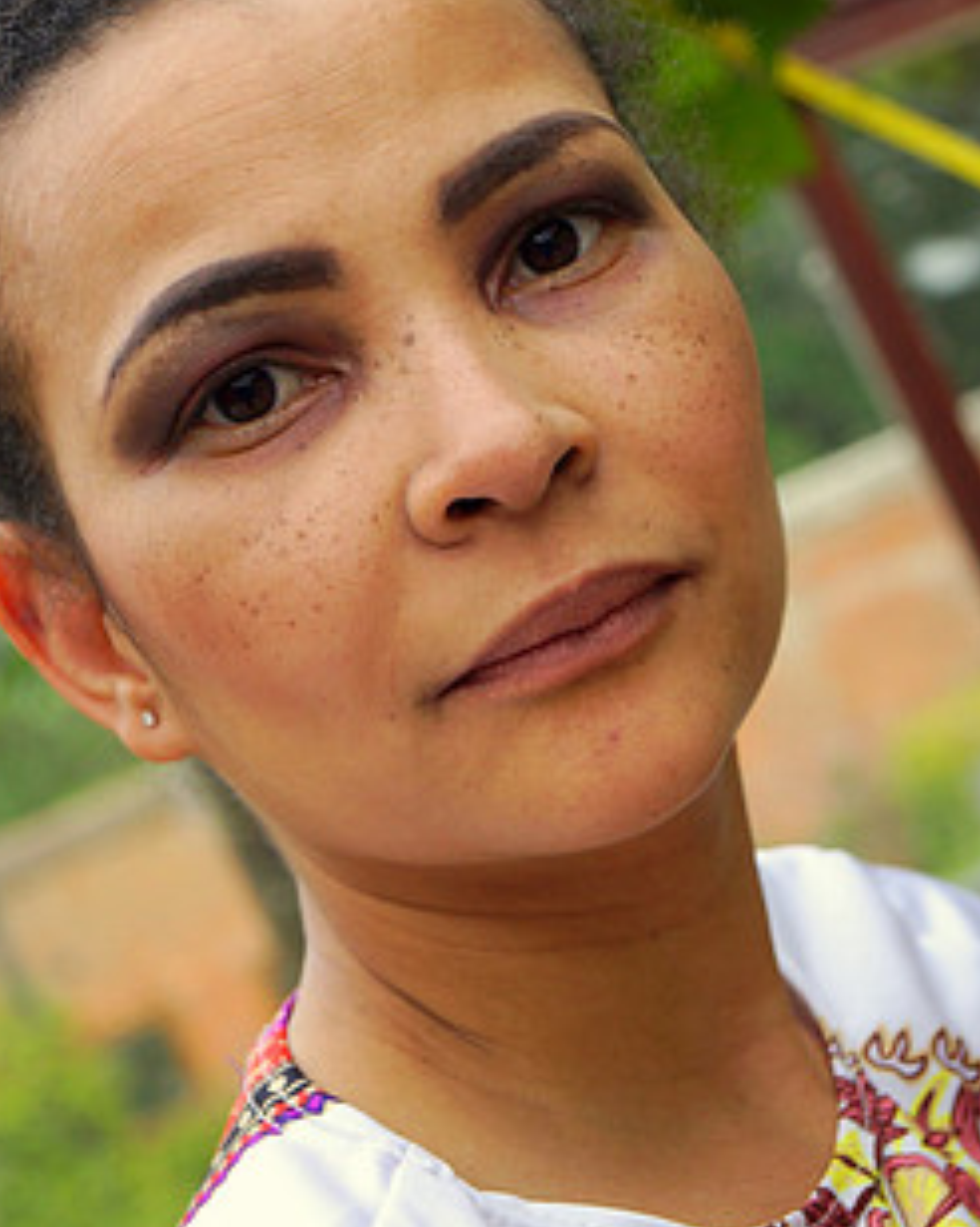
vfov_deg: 18.6
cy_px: 382
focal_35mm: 103
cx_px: 478
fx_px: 3738
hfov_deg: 14.9
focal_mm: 50
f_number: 5.6
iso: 160
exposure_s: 1/160
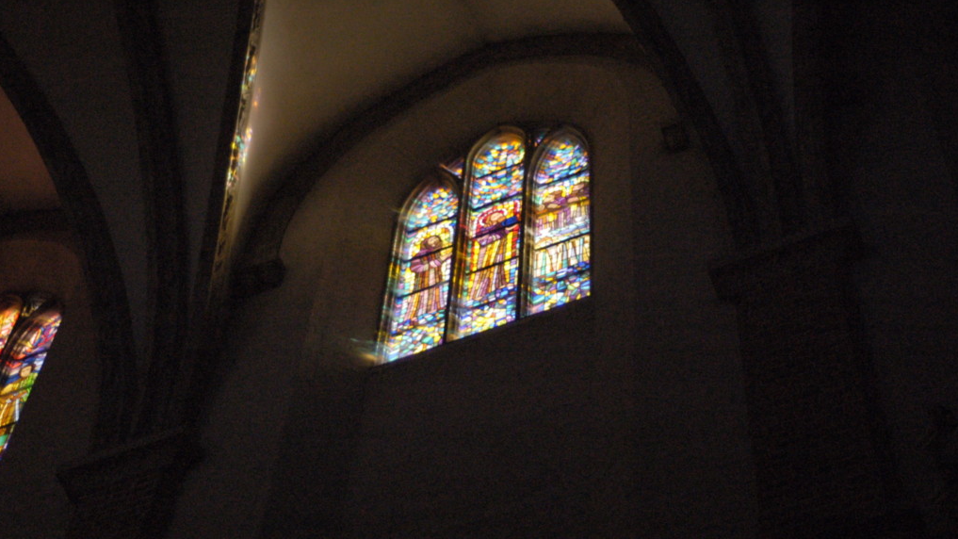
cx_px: 479
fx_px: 2007
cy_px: 271
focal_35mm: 79
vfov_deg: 15.3
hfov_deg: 26.9
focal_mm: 50
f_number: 1.8
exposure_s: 1/2000
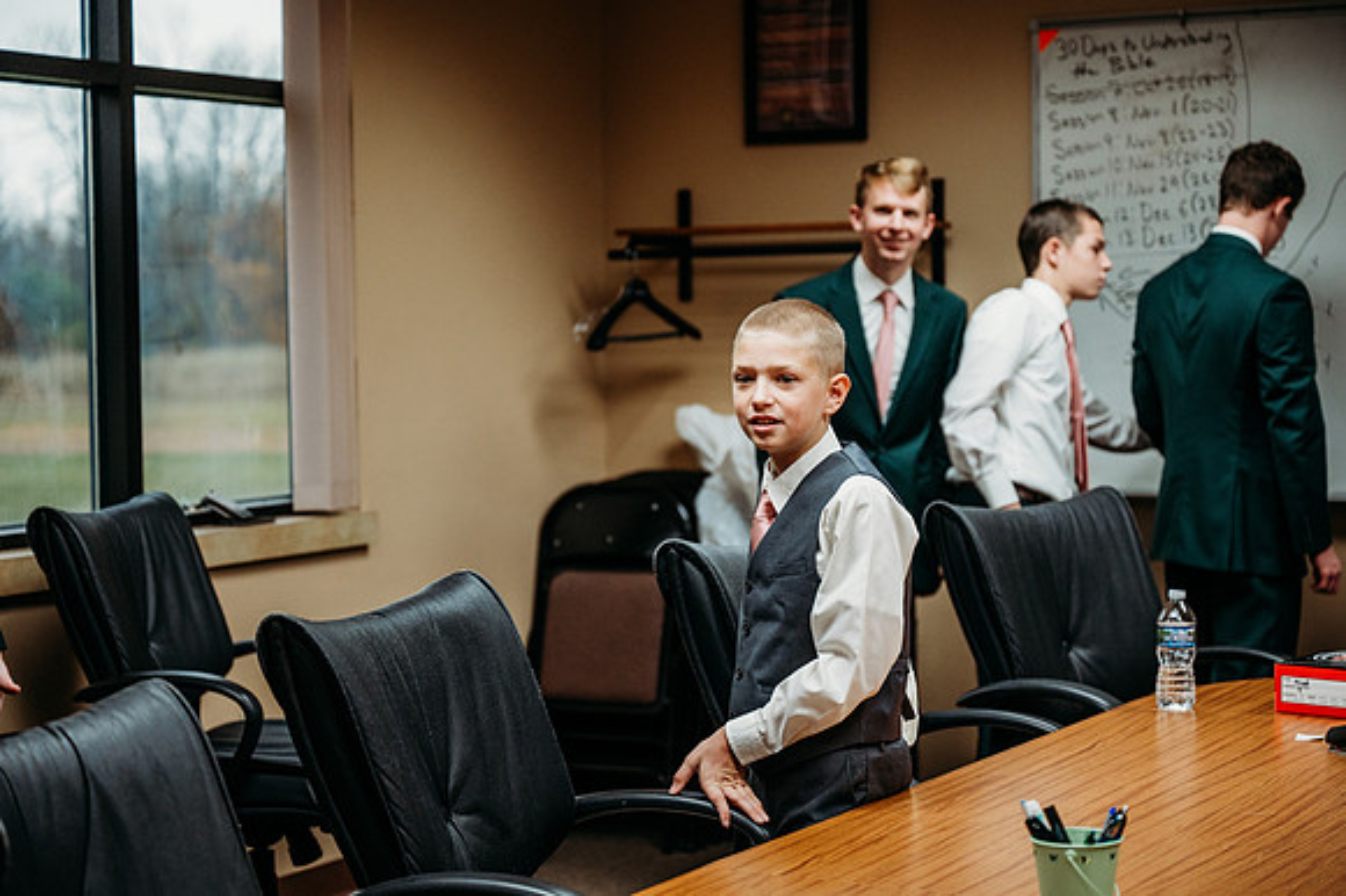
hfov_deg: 28.9
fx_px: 2616
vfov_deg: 19.4
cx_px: 673
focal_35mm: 70
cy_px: 448
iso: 2000
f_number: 2.8
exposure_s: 1/320
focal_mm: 70
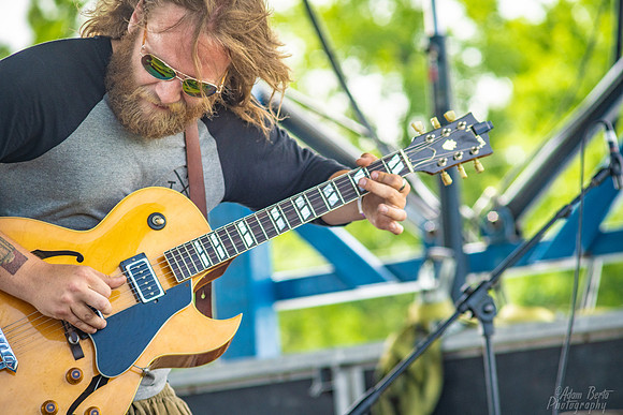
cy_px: 208
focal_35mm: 200
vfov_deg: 6.9
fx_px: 3462
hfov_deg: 10.3
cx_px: 312
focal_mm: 200
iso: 1000
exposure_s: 1/500
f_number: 6.3
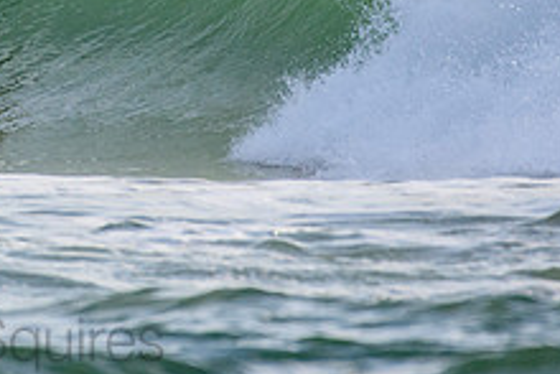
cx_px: -33
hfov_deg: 1.0
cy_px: -83
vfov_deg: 0.7
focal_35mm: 1979
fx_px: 30804
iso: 640
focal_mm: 500
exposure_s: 1/2000
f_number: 5.6
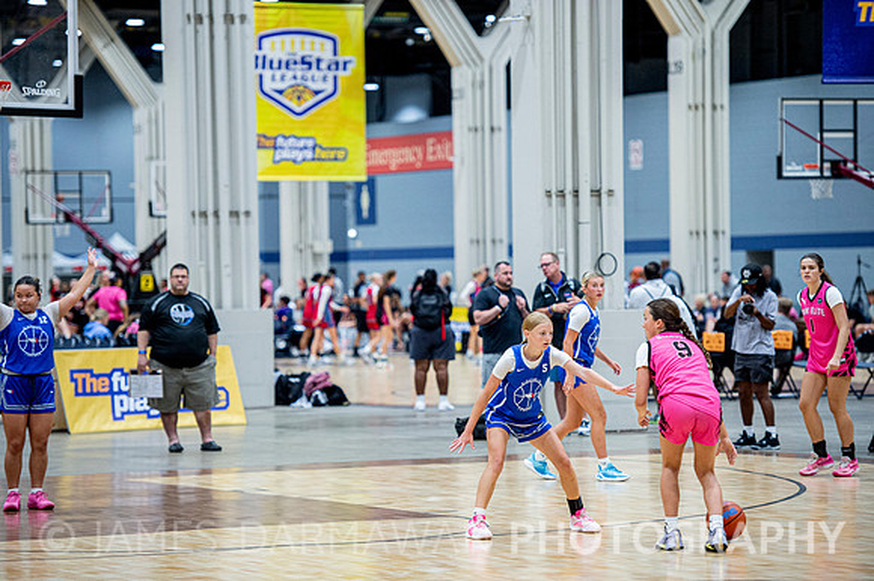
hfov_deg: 14.2
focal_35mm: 145
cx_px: 437
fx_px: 3518
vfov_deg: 9.5
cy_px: 290
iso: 2000
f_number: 2.8
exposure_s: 1/400
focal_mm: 145
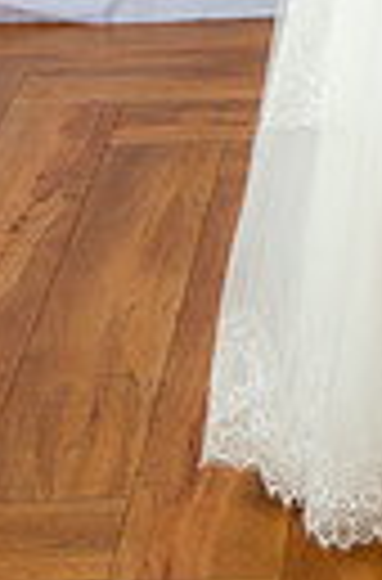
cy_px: -328
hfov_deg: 7.9
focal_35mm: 168
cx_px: 586
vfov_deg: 11.7
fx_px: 2696
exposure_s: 1/200
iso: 250
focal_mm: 48
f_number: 6.3
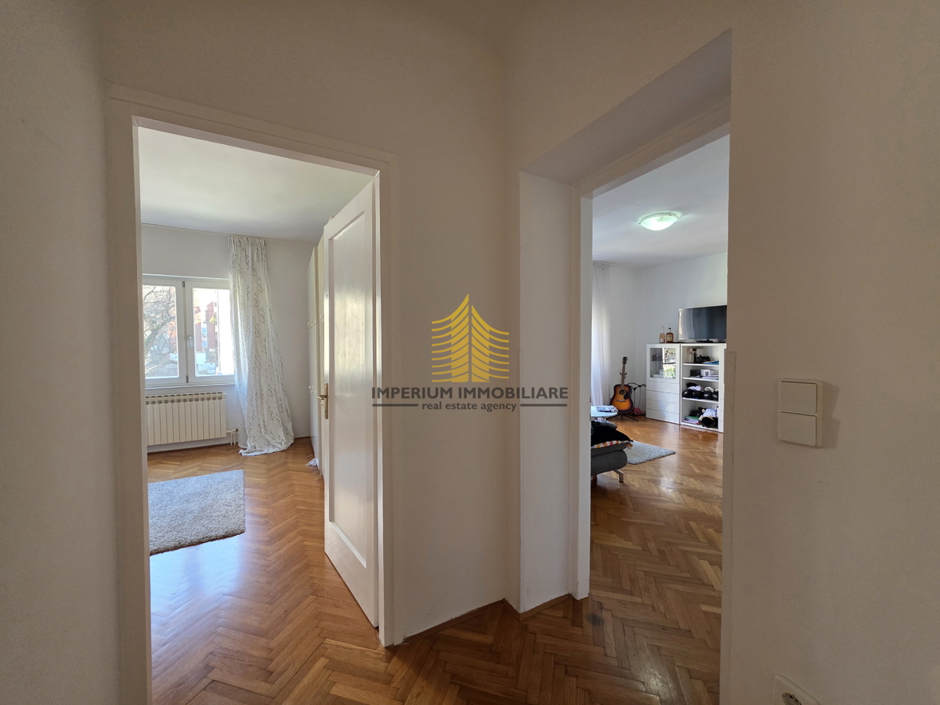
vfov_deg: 89.9
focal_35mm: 13
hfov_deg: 106.2
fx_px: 353
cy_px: 352
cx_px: 470
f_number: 1.9
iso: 250
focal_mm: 2.2
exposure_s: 1/100
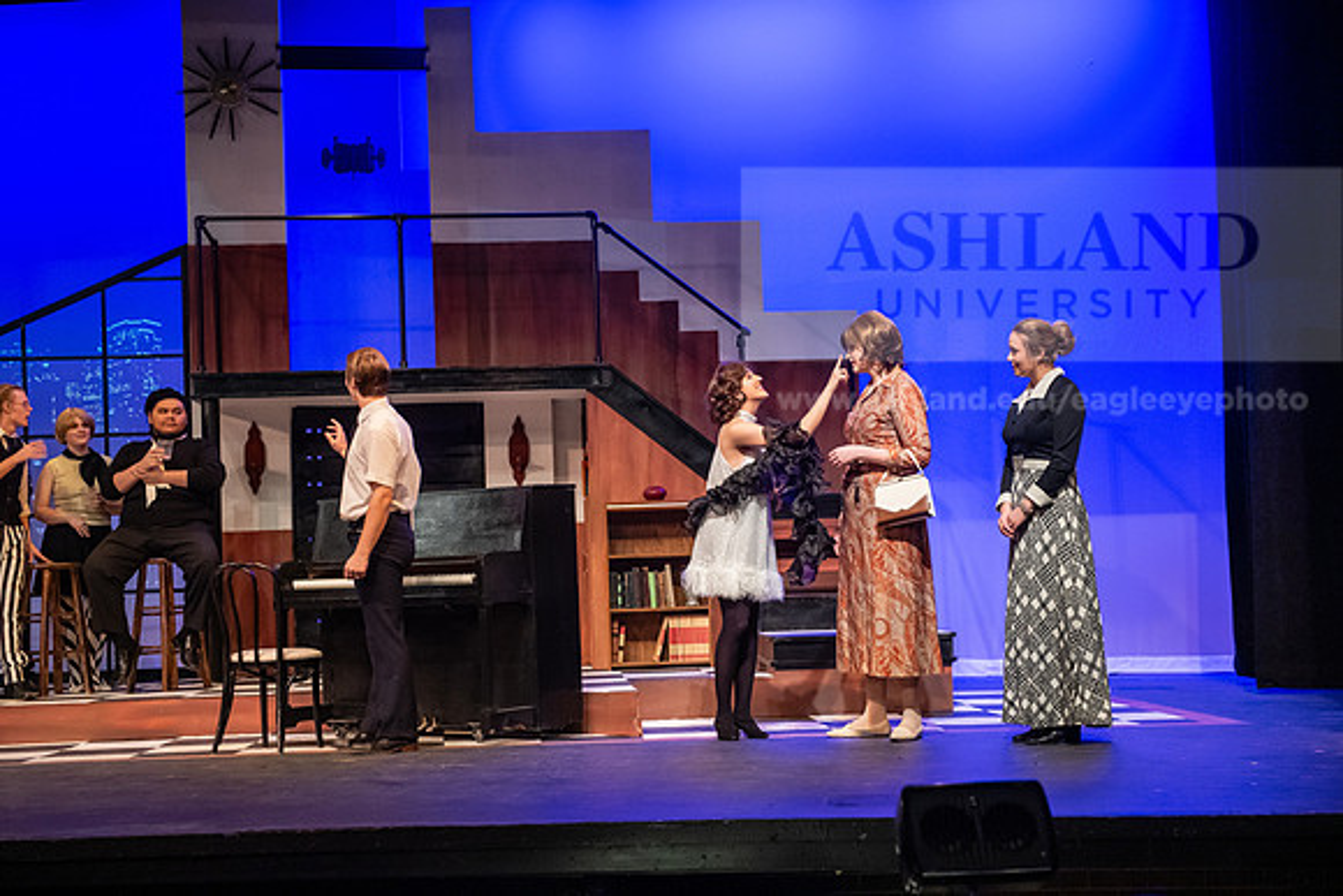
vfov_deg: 24.2
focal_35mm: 56
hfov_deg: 35.6
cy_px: 448
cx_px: 672
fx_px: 2090
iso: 3200
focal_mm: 56
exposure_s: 1/200
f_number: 3.2
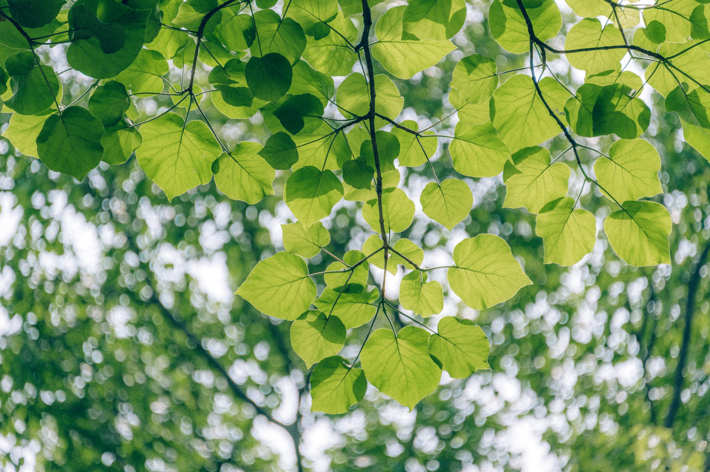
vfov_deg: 5.5
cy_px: 236
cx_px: 355
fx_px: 4927
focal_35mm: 250
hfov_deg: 8.2
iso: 400
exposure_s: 1/1600
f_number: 5.6
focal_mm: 250
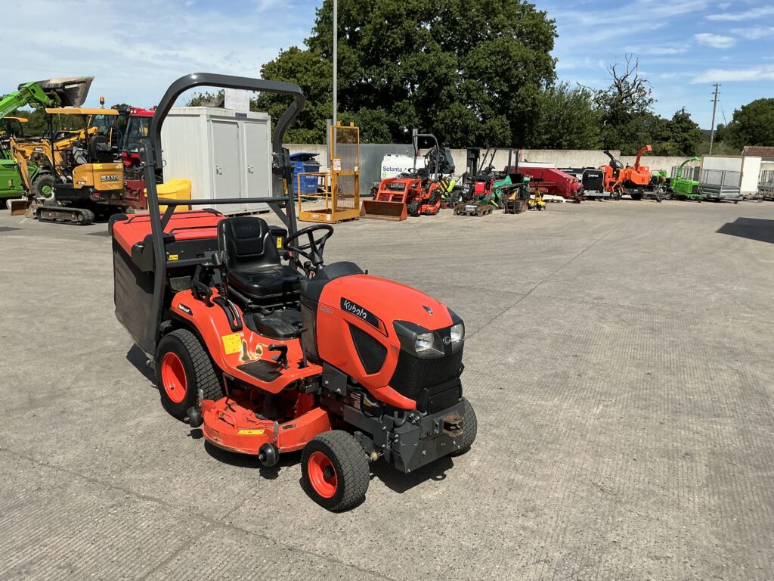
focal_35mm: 28
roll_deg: -3.0
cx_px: 387
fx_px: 626
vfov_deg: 49.7
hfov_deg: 63.4
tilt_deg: -11.0
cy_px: 290
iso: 25
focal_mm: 3
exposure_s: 1/2427
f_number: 1.8
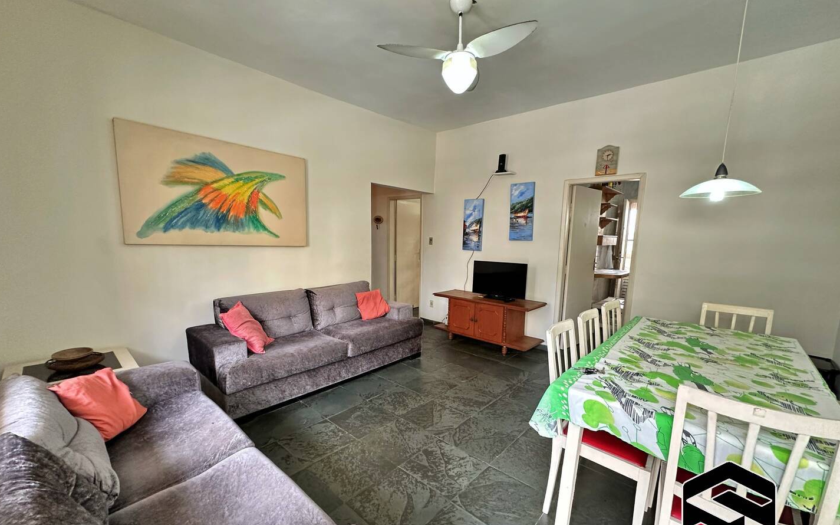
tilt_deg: -8.9
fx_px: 343
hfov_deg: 101.5
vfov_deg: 74.6
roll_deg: -1.0
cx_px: 417
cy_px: 289
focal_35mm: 15
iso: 250
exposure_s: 1/60
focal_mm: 2.22
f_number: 2.2
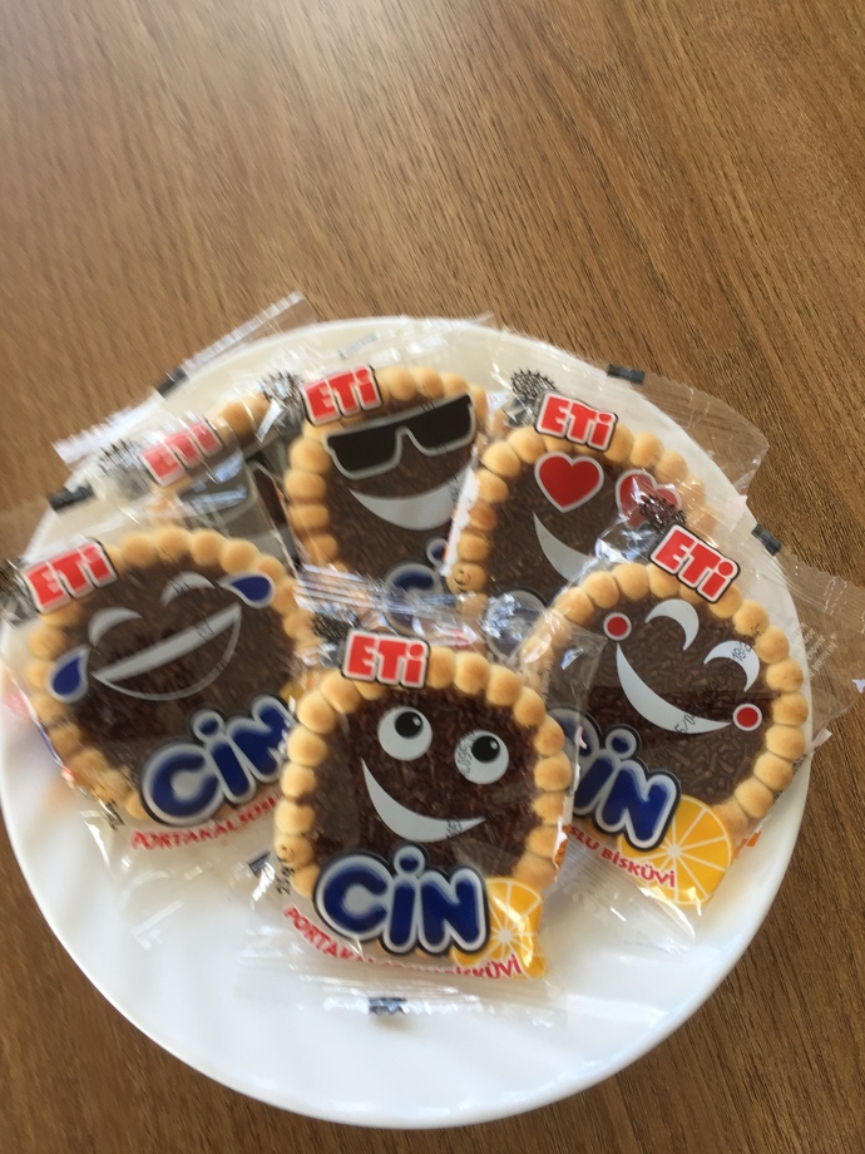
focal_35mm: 29
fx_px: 966
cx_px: 432
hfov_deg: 48.2
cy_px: 577
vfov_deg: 61.7
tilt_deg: -72.8
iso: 40
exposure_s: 1/50
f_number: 2.2
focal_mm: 4.15
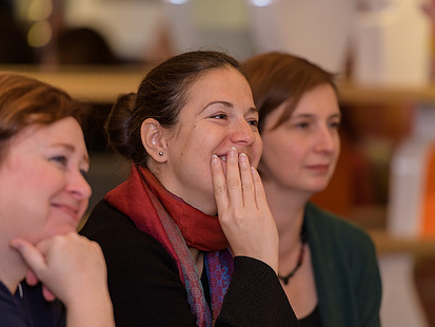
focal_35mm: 270
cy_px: 172
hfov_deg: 7.3
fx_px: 3394
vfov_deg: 5.5
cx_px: 232
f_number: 3.2
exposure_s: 1/125
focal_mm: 200
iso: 800
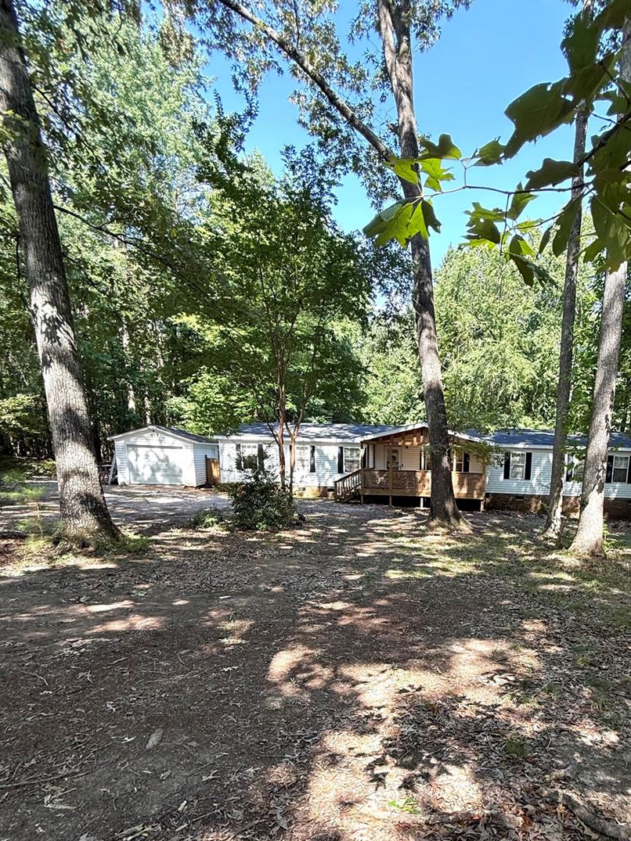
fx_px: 486
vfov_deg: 79.3
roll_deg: -1.9
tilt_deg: -10.7
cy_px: 555
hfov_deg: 63.3
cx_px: 448
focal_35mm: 20
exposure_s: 1/194
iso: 64
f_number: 2.2
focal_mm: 2.22
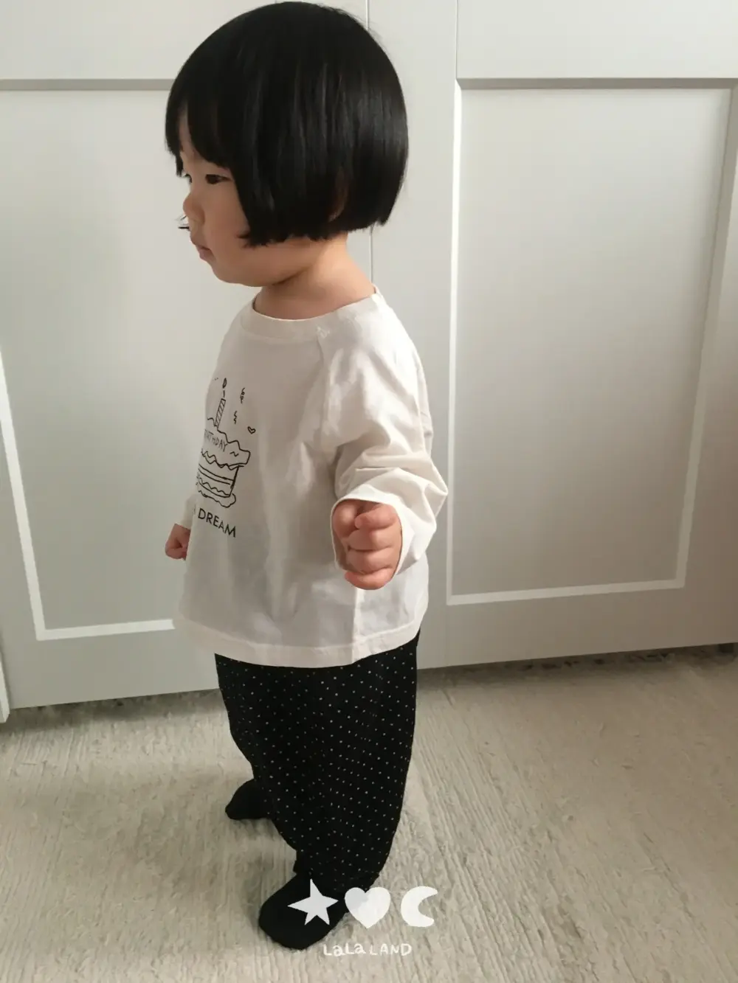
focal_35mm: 29
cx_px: 369
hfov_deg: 48.2
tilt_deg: -19.0
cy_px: 492
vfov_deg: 61.7
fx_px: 824
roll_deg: -1.9
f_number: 2.2
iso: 125
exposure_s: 1/30
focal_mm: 4.15
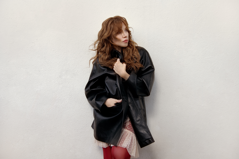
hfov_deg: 55.8
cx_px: 120
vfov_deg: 38.9
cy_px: 80
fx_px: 226
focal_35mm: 34
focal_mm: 34
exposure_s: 1/100
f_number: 5.6
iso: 320
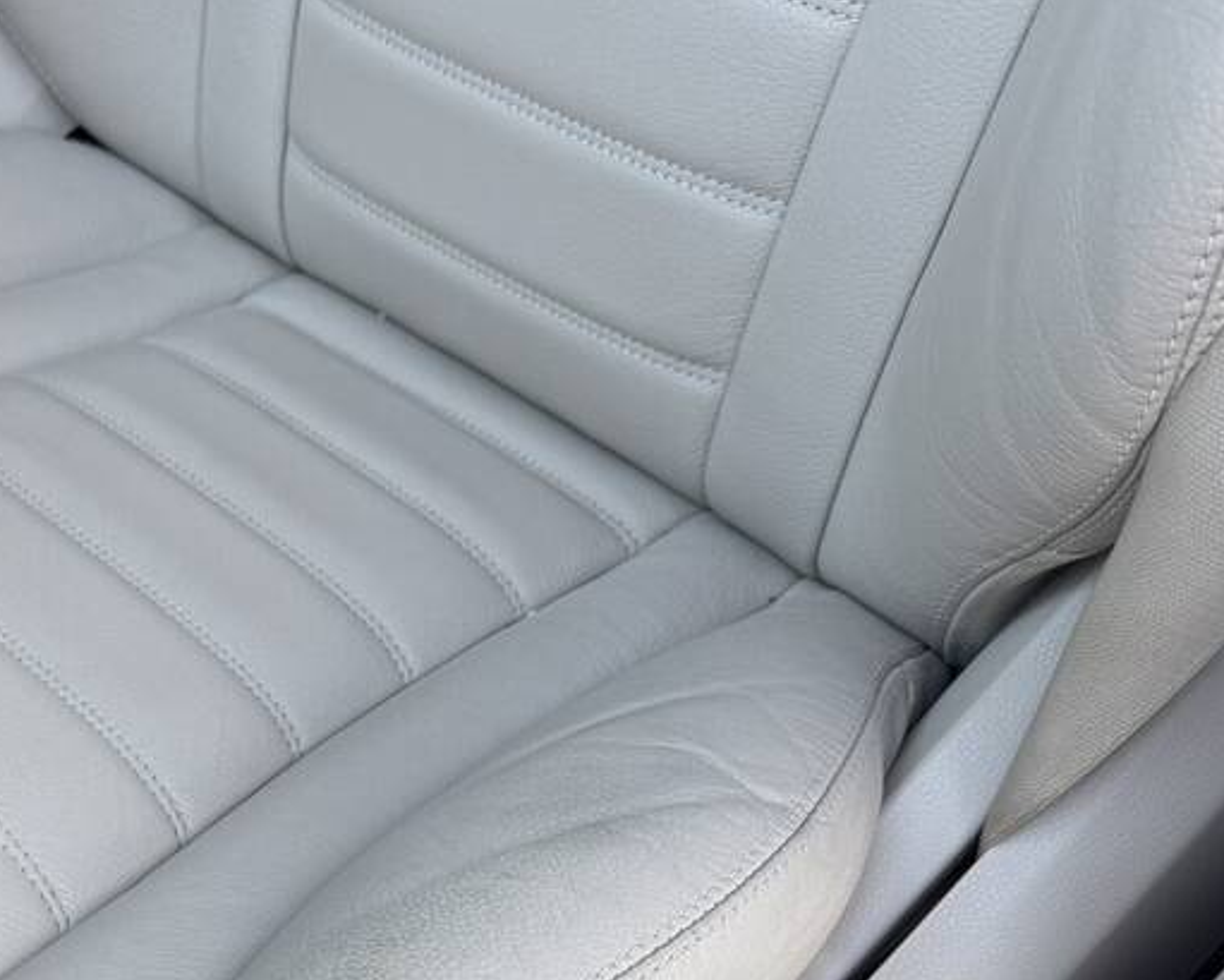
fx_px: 1993
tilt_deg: -51.6
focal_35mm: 55
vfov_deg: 26.1
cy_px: 992
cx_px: 41
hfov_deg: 31.9
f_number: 1.78
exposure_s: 1/121
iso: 80
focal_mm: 6.76
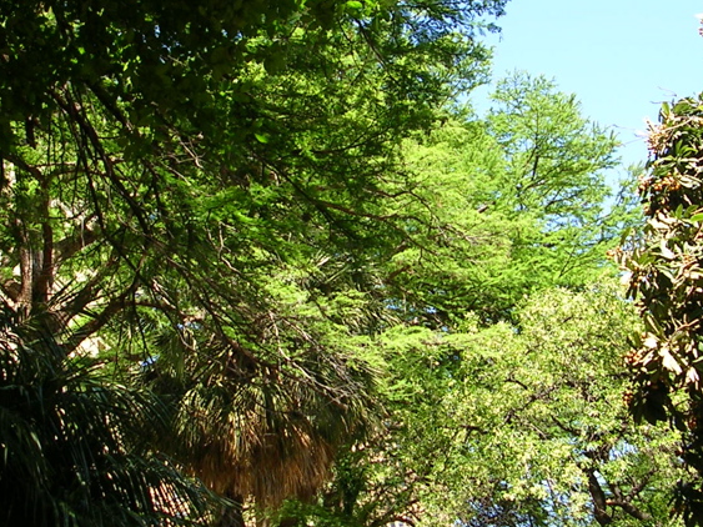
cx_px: 368
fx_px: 1462
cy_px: 229
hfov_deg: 27.0
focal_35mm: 72
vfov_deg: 20.4
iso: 50
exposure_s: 1/234
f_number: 2.8
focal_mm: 5.8
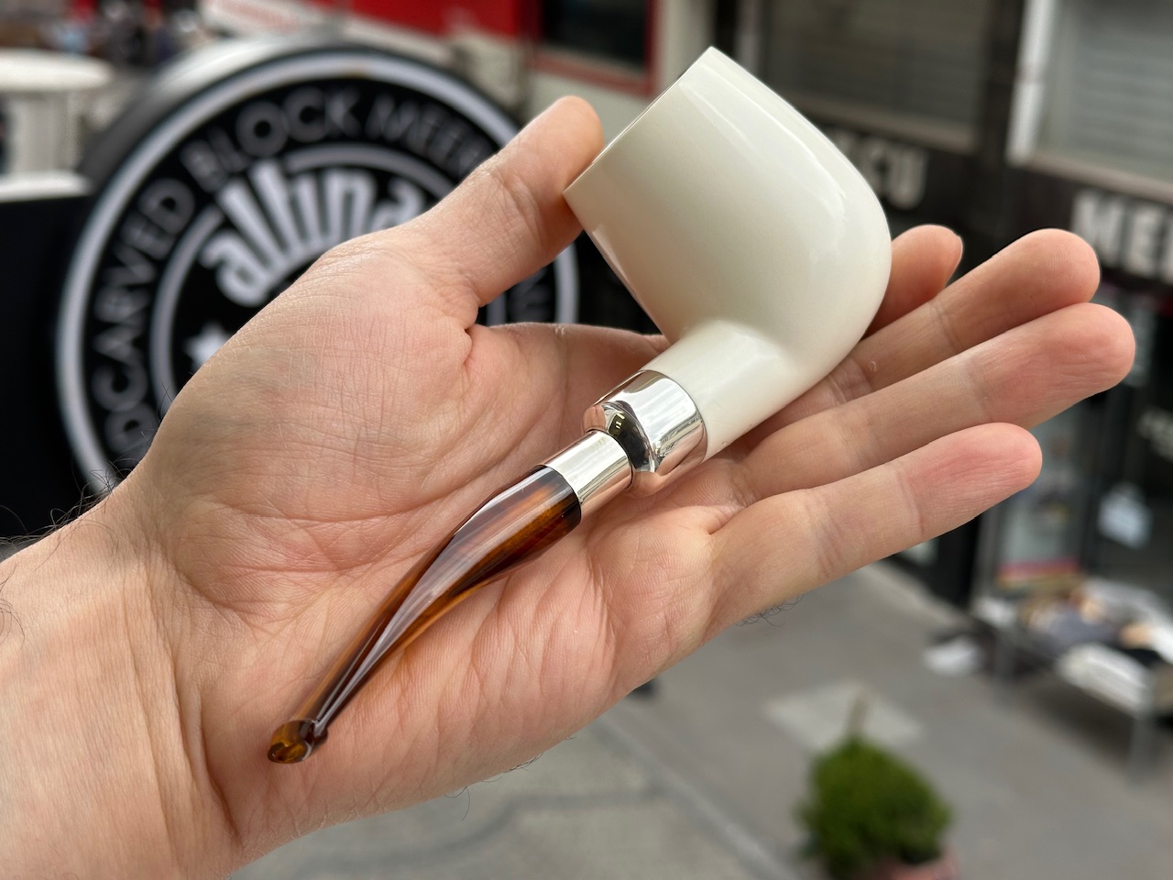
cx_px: 586
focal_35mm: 48
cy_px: 440
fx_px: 1627
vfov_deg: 30.3
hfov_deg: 39.7
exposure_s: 1/642
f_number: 1.78
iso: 64
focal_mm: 6.86
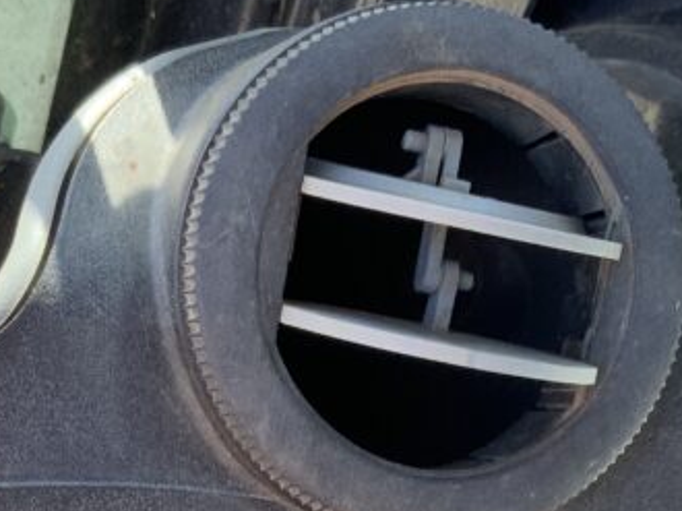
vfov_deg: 15.5
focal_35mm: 90
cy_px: 695
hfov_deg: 21.8
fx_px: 1772
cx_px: 304
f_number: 1.8
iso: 16
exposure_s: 1/137
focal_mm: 3
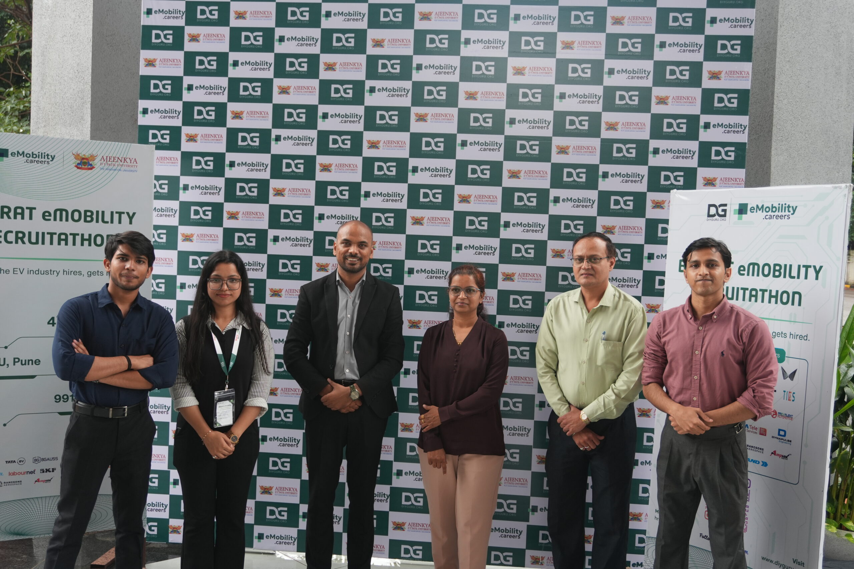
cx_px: 427
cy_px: 284
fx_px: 890
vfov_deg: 35.5
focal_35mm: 38
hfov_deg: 51.3
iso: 250
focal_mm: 25
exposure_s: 1/60
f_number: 4.5
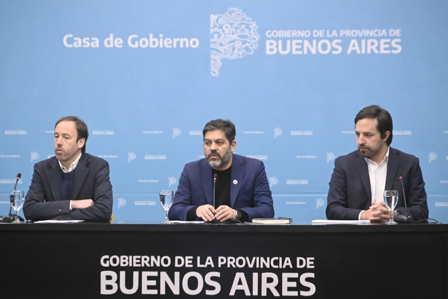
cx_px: 224
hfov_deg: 15.8
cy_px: 150
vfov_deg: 10.6
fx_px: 1618
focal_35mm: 130
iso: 4000
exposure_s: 1/400
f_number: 3.5
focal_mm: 130
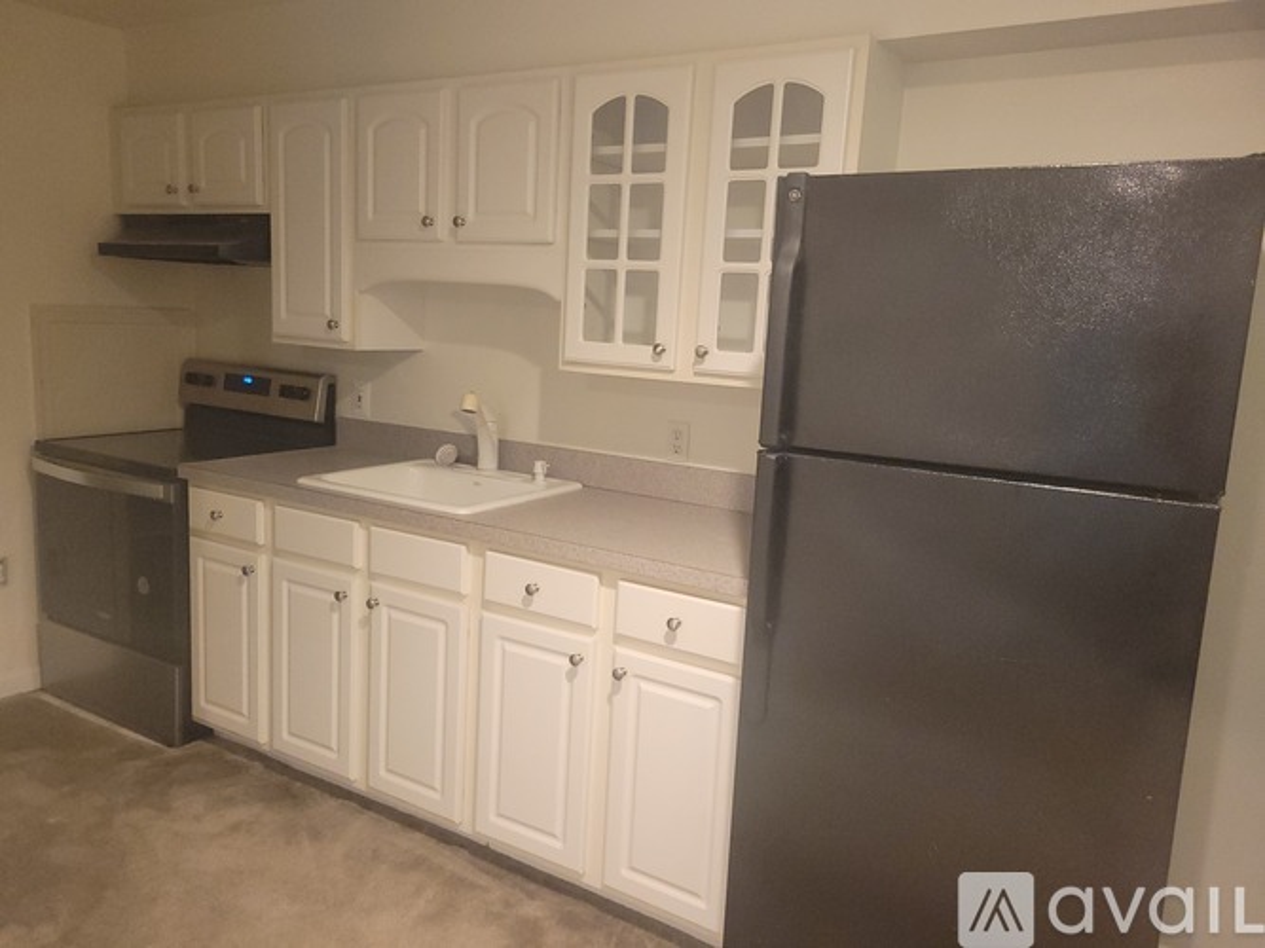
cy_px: 474
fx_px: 950
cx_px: 632
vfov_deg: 53.0
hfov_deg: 67.3
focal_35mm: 26
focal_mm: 5.4
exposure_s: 1/40
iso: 500
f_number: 1.8
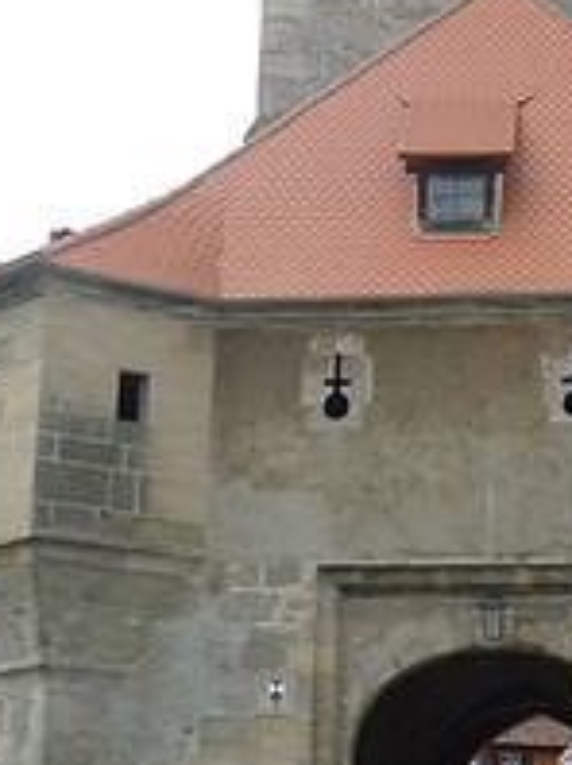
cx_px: 473
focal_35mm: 100
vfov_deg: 19.3
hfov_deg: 14.7
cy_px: 85
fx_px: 2208
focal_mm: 7.3
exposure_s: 1/250
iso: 100
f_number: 4
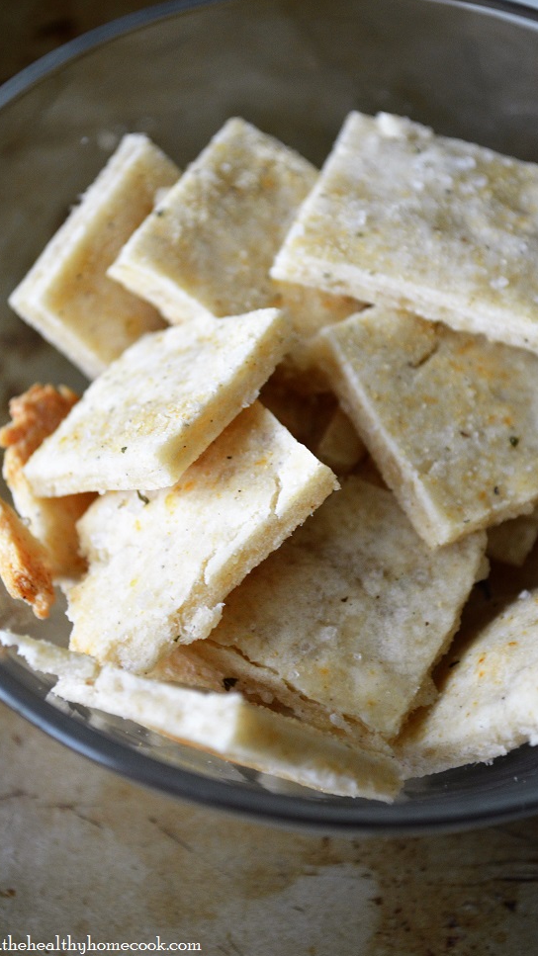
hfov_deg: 16.5
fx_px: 1851
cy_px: 477
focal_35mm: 73
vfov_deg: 29.0
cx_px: 262
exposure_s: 1/30
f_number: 5.3
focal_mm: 46
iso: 800
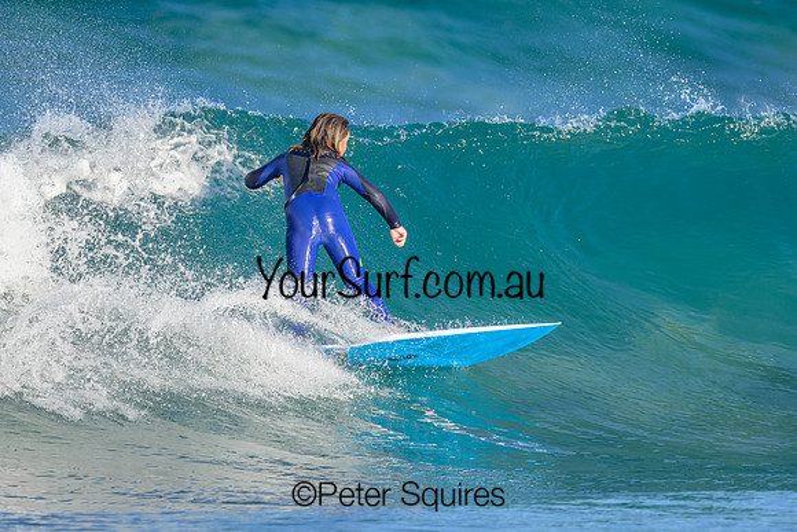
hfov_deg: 2.0
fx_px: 22355
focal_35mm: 1010
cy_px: 208
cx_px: 442
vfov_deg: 1.4
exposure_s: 1/2000
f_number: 6.3
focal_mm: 800
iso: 720
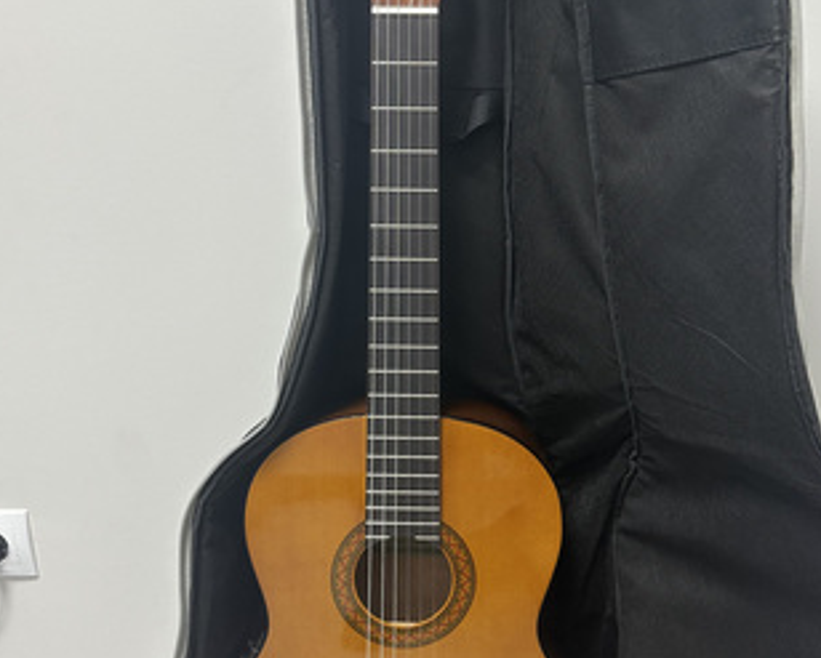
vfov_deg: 39.2
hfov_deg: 47.9
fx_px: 924
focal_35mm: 38
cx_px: 438
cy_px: 354
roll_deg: +2.3
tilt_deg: -16.6
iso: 160
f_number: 1.78
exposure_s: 1/50
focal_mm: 6.86
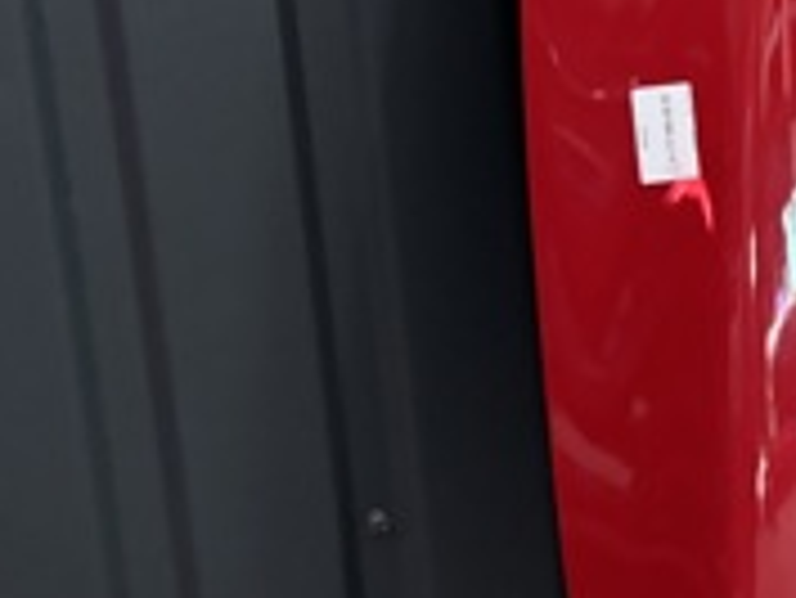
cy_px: -36
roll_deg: +1.1
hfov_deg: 18.0
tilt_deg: -14.4
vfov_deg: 15.4
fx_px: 2163
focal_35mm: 94
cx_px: 1273
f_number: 1.6
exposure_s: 1/40
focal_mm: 5.96
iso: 500
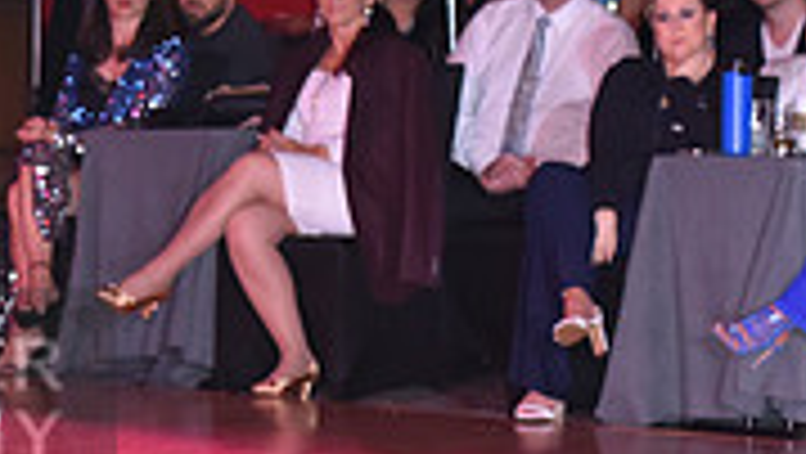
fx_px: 7101
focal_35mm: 332
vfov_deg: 3.7
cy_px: 407
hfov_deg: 6.4
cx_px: -374
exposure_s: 1/250
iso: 1600
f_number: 4.5
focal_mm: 98
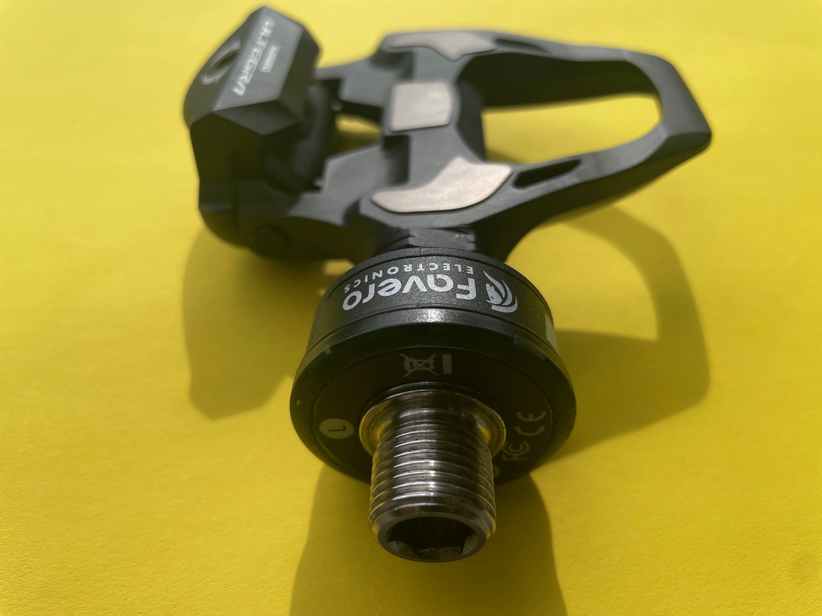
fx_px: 617
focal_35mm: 26
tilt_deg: -52.0
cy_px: 308
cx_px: 411
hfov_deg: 67.3
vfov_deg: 53.1
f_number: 1.6
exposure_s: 1/1742
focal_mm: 4.2
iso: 32
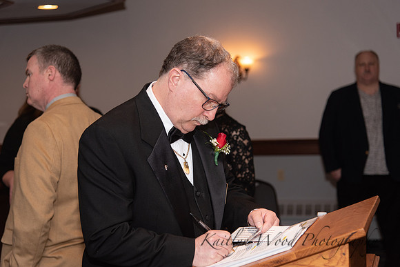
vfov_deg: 19.5
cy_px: 134
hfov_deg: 28.8
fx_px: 778
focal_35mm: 70
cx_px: 200
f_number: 4
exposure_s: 1/200
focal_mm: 70
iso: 800
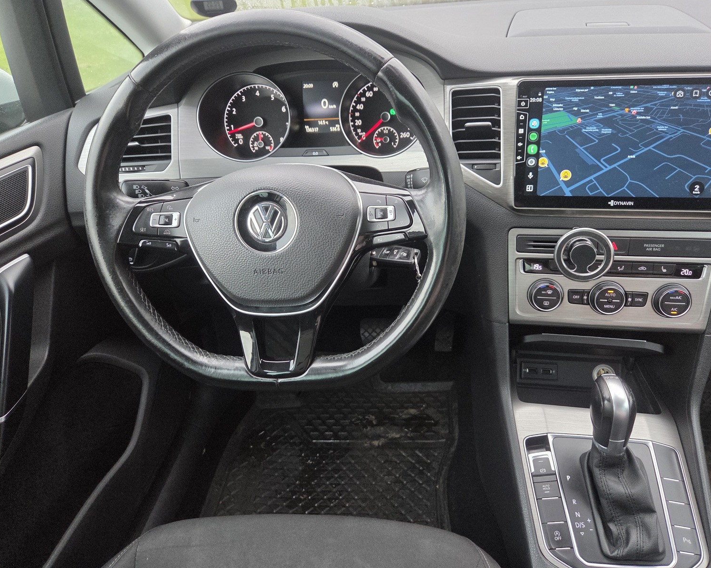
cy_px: 284
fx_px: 505
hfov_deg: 70.2
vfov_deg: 58.8
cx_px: 377
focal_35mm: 24
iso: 250
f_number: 1.8
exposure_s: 1/100
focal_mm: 5.4
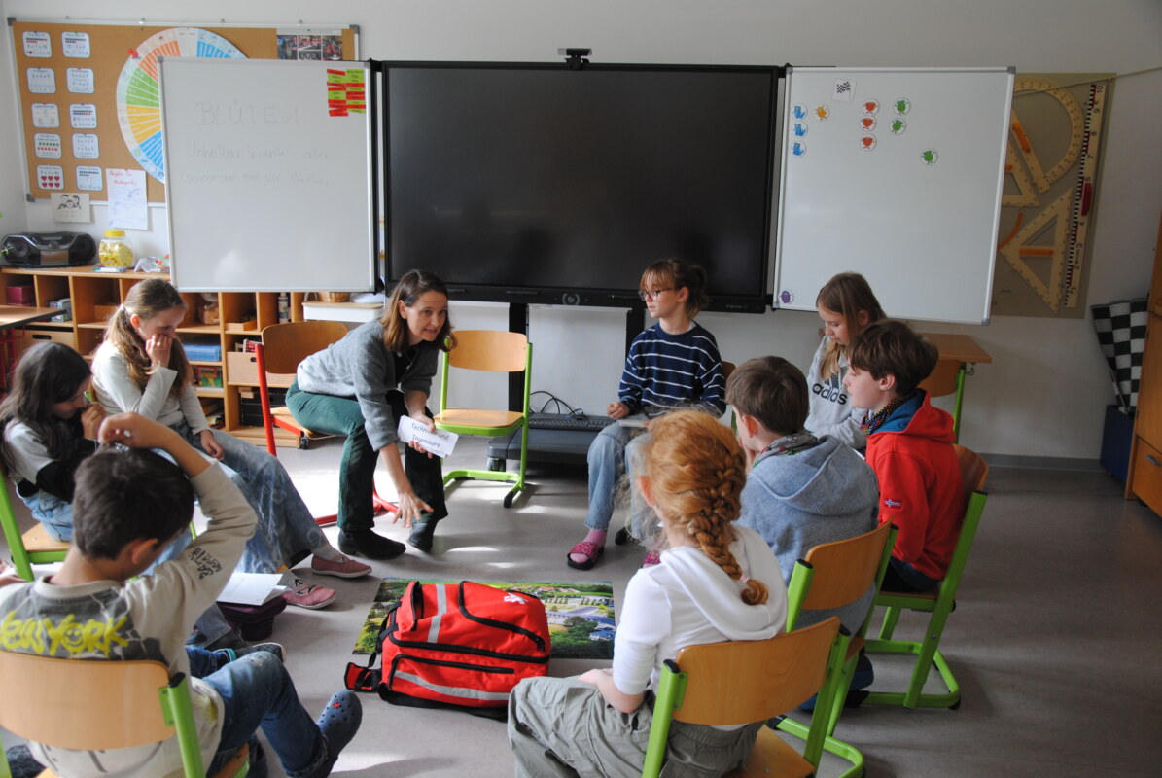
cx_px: 581
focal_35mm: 36
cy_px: 389
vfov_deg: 37.0
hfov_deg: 53.1
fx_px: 1163
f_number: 3.8
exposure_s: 1/40
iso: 200
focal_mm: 24
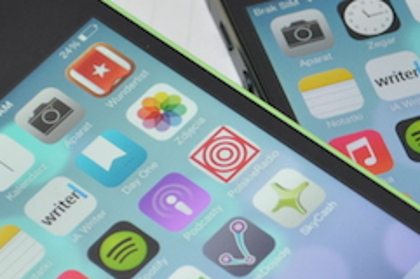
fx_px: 2901
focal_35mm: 249
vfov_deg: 5.5
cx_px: 314
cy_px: 269
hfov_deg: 8.3
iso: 800
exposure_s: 1/60
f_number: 5.6
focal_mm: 50
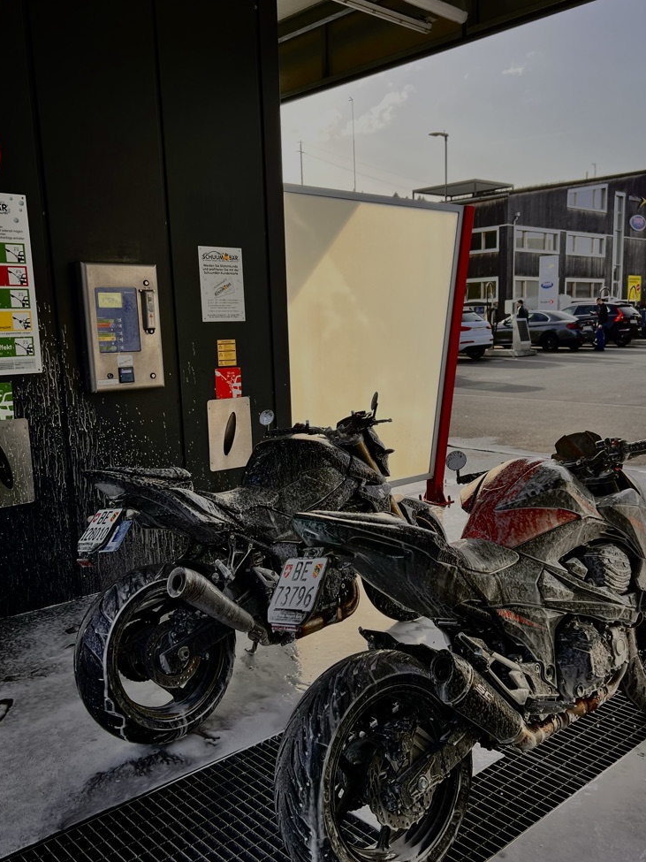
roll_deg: +2.2
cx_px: 364
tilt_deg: -9.6
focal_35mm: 32
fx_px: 796
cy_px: 459
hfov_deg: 44.1
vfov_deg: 56.8
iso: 50
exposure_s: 1/1183
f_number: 1.5
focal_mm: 5.7
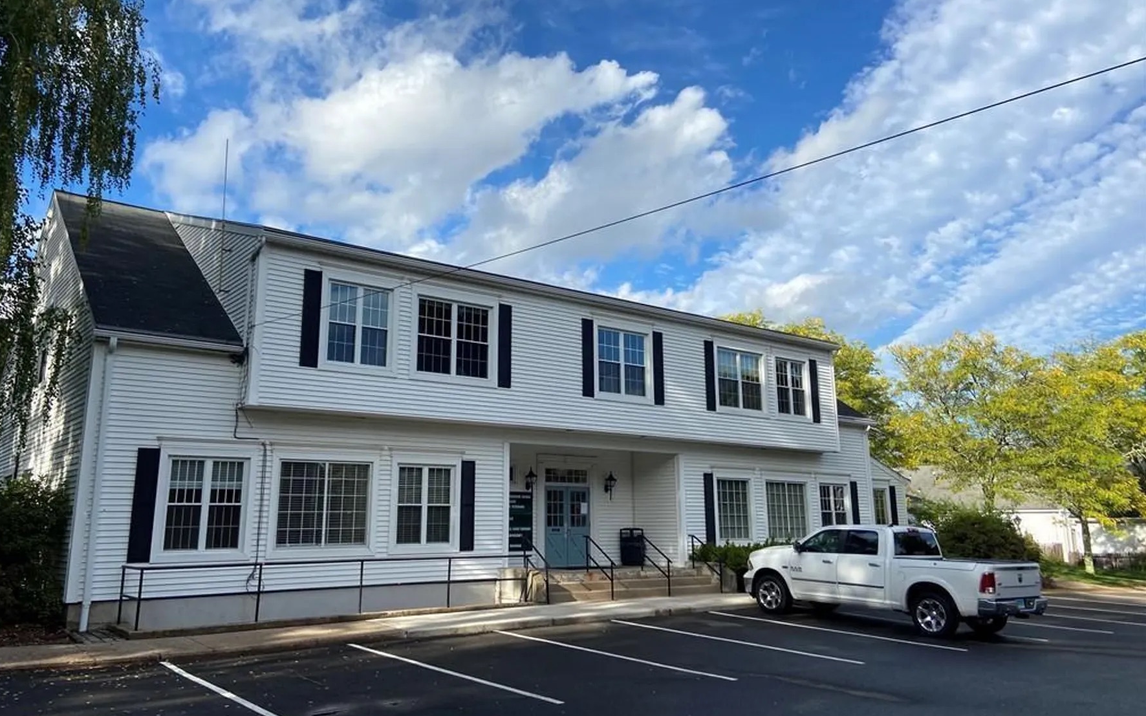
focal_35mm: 28
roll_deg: -0.1
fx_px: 874
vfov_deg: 44.5
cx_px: 565
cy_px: 343
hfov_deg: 66.5
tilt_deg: +12.7
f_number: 1.8
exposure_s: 1/2358
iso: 32
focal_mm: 4.25
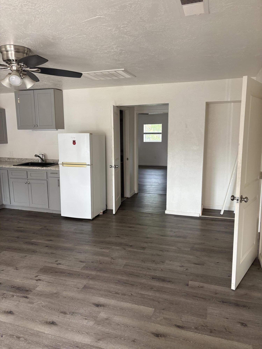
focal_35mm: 26
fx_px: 262
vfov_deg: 67.3
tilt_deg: -9.6
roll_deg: -0.5
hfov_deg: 53.1
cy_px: 174
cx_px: 131
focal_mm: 5.96
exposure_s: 1/121
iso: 100
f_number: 1.6
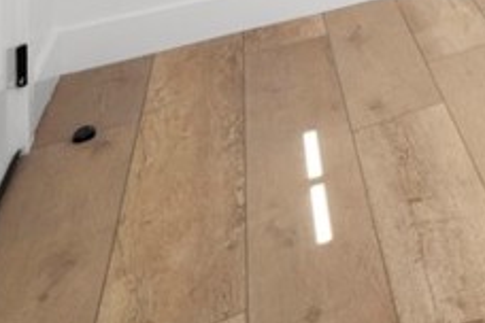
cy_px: -326
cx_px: 874
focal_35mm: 54
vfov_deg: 17.6
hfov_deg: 22.1
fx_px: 727
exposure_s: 1/30
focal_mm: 12
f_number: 8
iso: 400
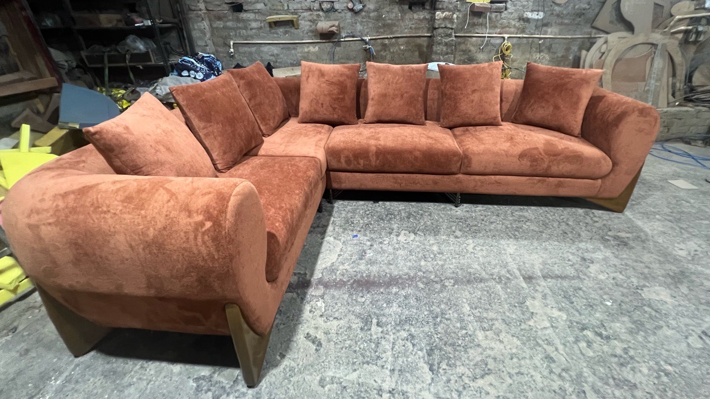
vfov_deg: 69.5
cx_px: 370
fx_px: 282
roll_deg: -1.2
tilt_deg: -23.8
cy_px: 151
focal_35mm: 15
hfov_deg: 102.9
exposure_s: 1/50
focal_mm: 1.57
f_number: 1.8
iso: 500
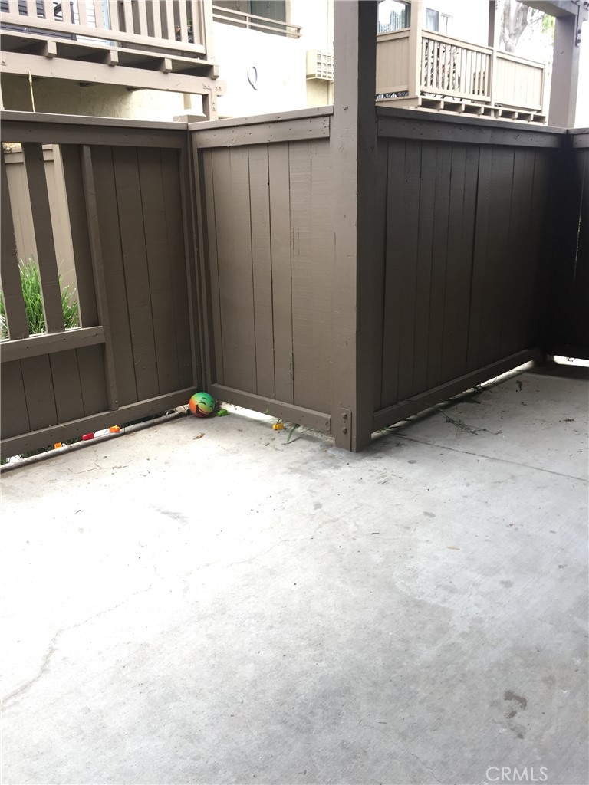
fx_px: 658
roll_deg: +1.0
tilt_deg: -14.4
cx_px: 294
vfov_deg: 61.7
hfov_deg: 48.2
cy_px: 392
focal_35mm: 29
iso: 32
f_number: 2.2
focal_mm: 4.15
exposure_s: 1/120
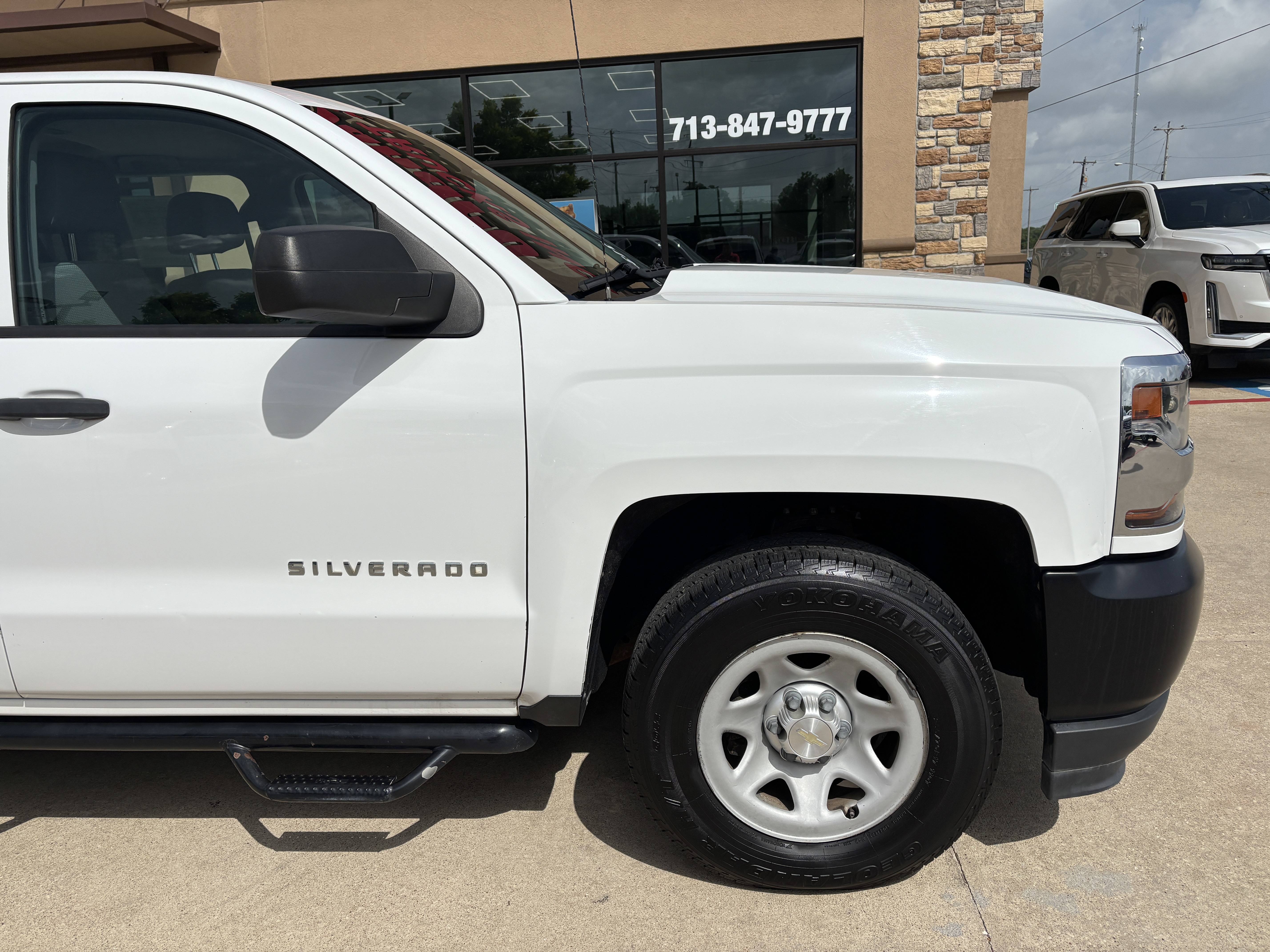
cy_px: 476
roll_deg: +0.9
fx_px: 954
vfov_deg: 53.1
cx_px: 635
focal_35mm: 26
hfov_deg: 67.3
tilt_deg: -11.3
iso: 50
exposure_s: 1/9901
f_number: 1.6
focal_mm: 5.96
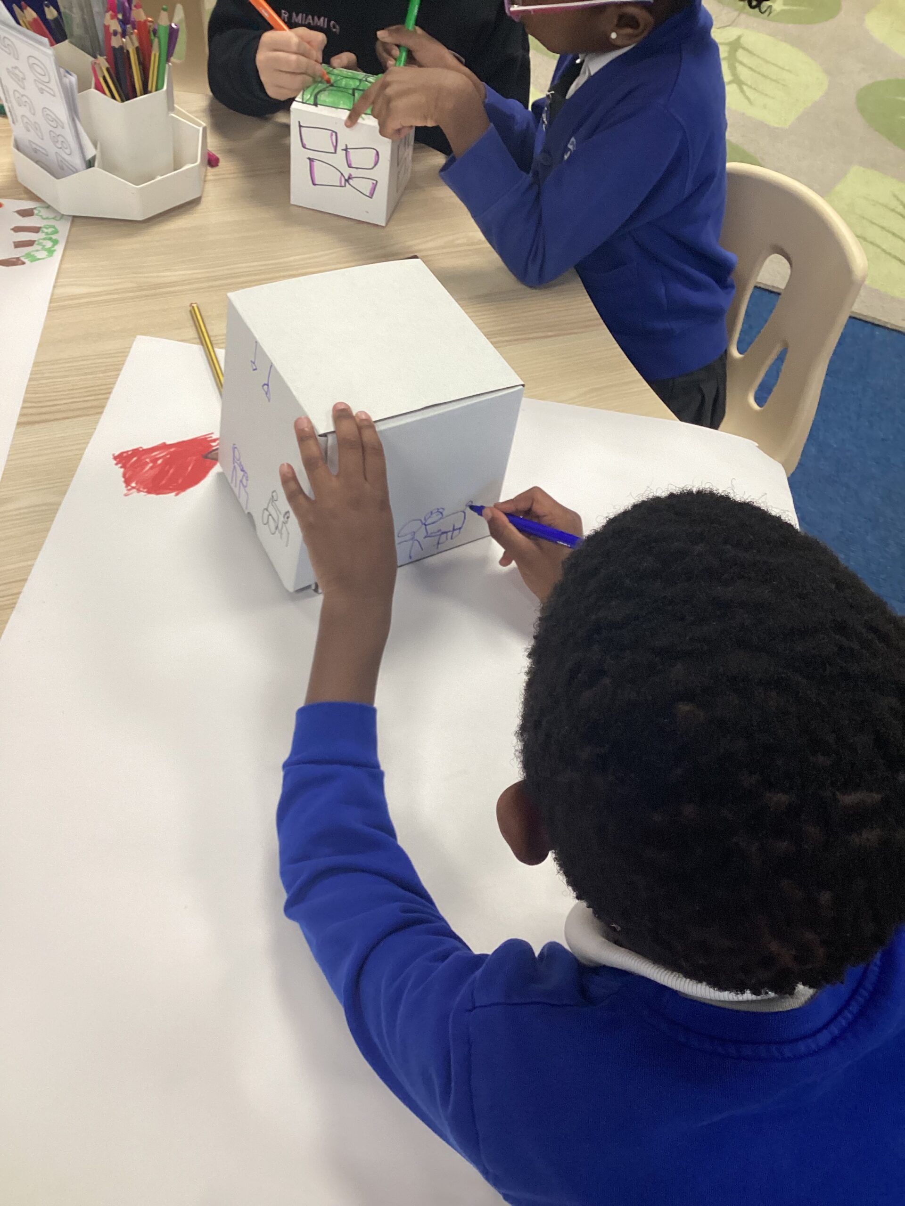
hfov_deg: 45.4
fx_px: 1081
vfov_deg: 58.4
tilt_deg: -50.6
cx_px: 452
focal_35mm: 31
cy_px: 603
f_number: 2.4
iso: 100
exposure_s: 1/50
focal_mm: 3.3
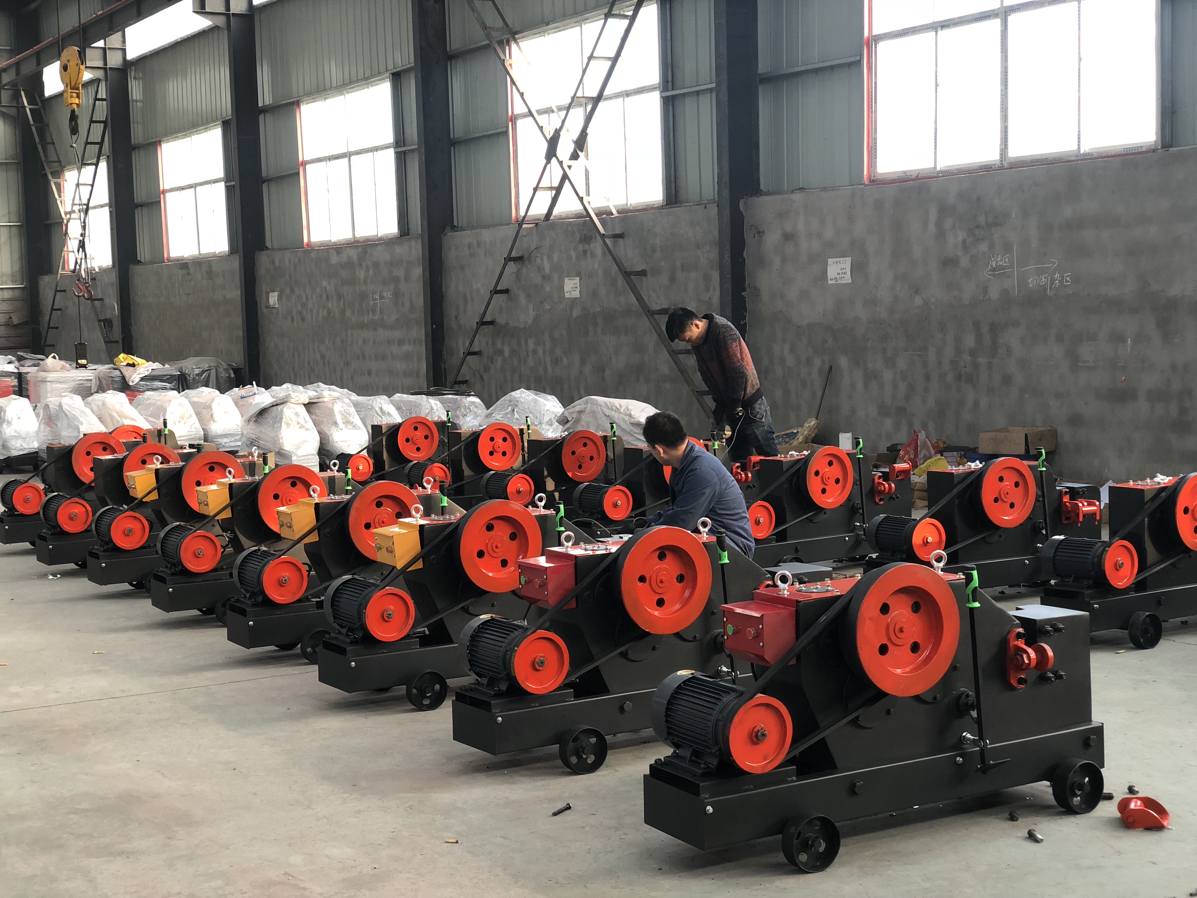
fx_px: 1798
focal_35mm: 52
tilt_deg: -4.1
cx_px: 598
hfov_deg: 36.8
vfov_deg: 28.0
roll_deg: +1.0
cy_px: 449
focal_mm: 6
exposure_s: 1/60
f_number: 2.4
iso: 64
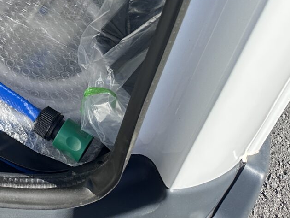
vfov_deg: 17.3
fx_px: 654
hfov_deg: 20.9
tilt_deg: -37.4
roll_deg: +1.4
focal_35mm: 78
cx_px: -154
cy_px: -95
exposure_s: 1/1845
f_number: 1.78
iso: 80
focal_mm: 6.86
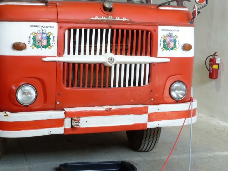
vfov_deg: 26.4
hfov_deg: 34.4
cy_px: 56
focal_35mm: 55
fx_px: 362
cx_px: 66
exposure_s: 1/30
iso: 100
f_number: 3.5
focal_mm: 5.7
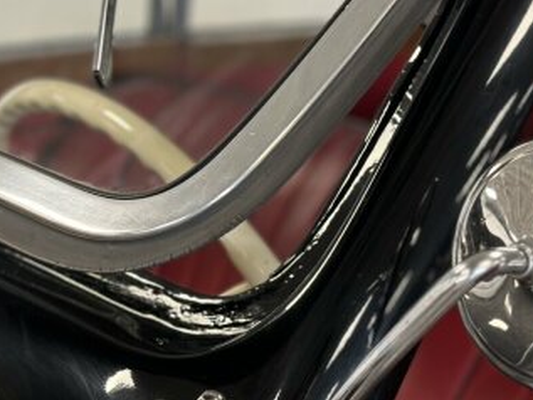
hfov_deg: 20.1
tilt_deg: -10.4
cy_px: 79
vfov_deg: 15.2
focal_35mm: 97
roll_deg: -2.4
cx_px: 126
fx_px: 1494
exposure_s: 1/50
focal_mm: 6.86
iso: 125
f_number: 1.78
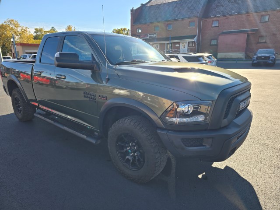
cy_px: 105
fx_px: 186
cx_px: 140
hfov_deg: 73.9
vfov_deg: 58.9
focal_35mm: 23
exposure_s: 1/505
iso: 12
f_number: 1.7
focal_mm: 6.3
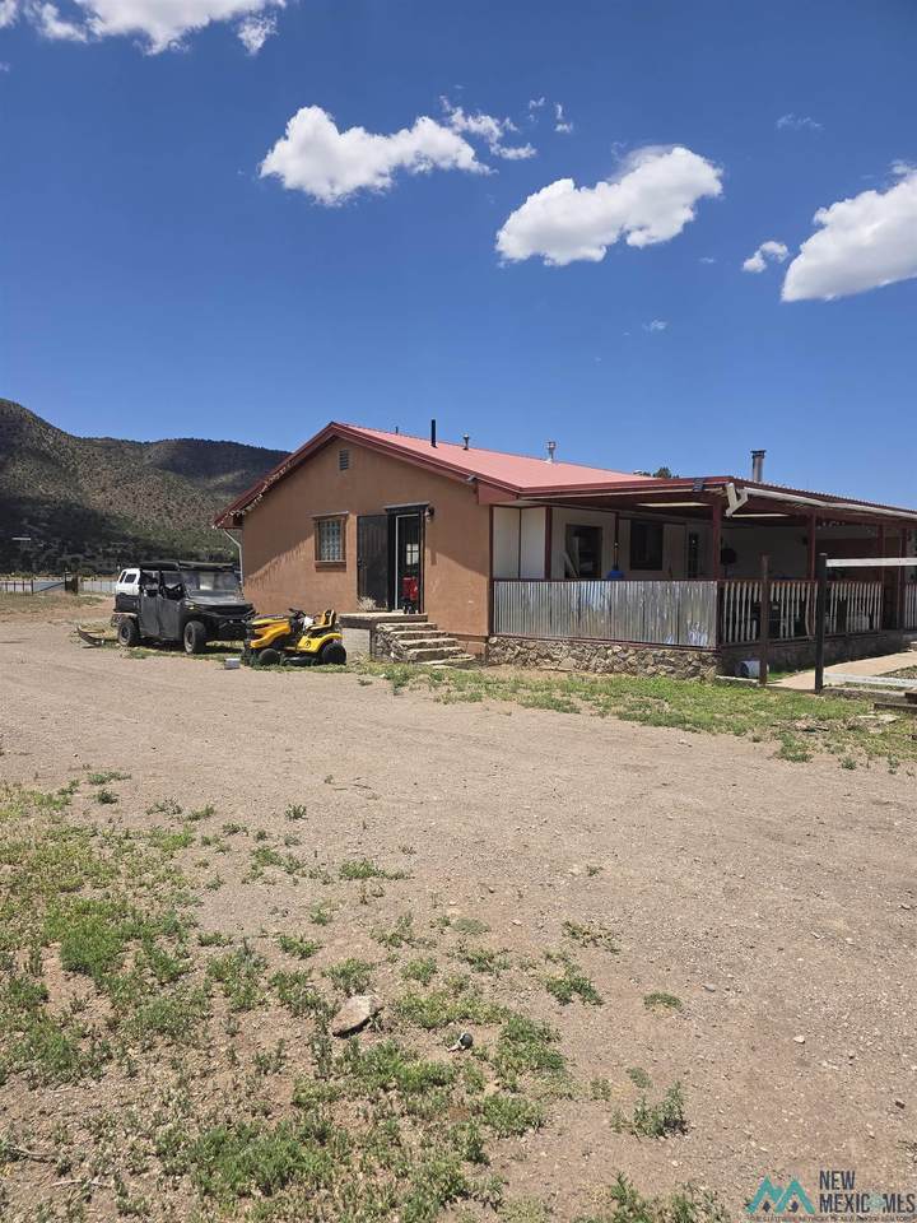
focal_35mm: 23
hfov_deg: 58.9
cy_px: 612
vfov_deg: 73.9
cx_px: 458
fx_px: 812
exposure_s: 1/1030
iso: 12
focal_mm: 6.3
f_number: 1.7
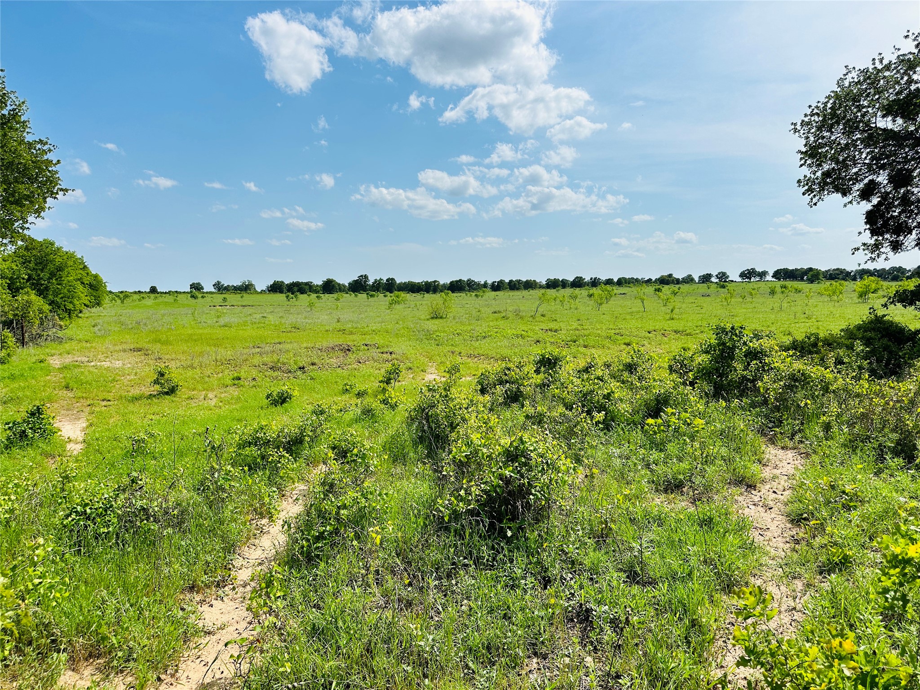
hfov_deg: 71.6
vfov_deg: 56.8
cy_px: 345
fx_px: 638
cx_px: 460
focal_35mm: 24
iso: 80
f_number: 1.78
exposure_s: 1/8929
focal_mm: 6.86
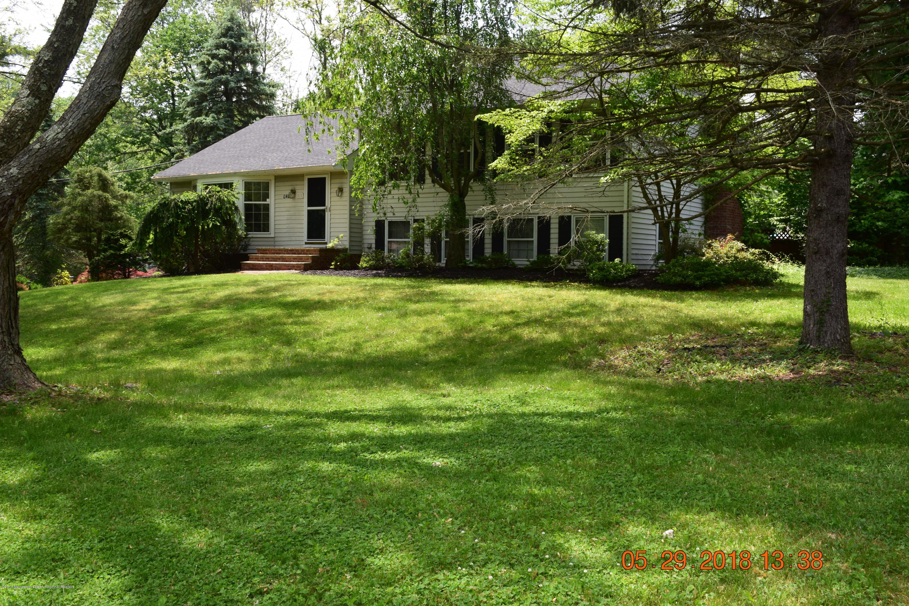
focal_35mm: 36
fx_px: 909
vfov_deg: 36.9
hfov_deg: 53.1
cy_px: 303
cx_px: 454
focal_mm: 24
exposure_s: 1/200
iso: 400
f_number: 10
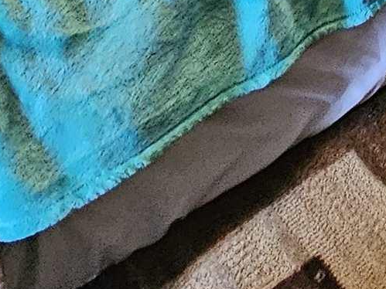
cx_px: 620
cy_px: -530
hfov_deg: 20.1
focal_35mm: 80
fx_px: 892
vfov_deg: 11.8
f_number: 2.2
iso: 800
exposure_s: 1/24
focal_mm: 2.2
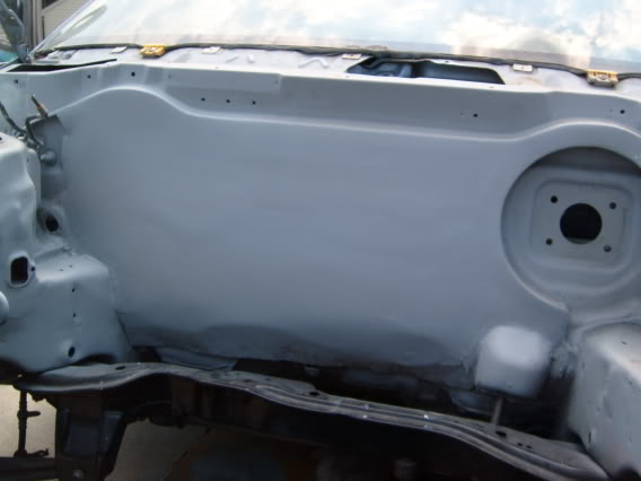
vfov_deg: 38.7
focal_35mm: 37
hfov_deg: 50.1
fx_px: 685
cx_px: 320
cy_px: 240
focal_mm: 6.2
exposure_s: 1/125
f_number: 6
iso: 63
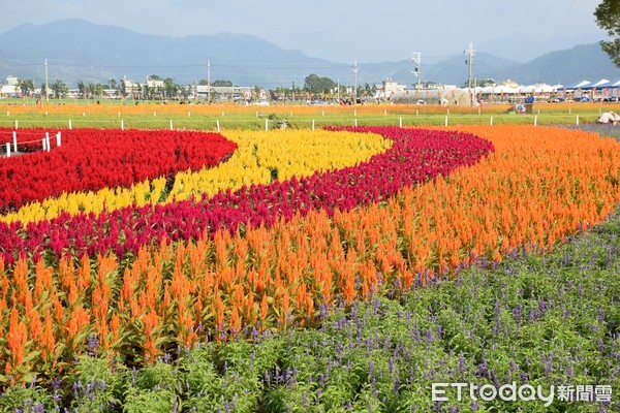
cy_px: 206
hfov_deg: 33.4
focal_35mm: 60
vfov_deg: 22.6
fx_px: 1033
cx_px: 310
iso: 200
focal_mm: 40
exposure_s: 1/320
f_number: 9
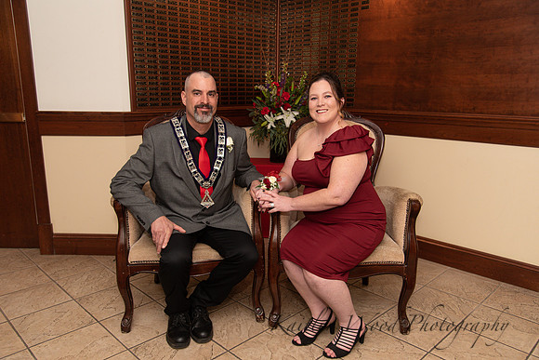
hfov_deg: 65.5
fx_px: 419
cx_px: 270
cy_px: 180
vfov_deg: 46.4
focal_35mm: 28
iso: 800
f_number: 4
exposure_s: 1/200
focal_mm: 28
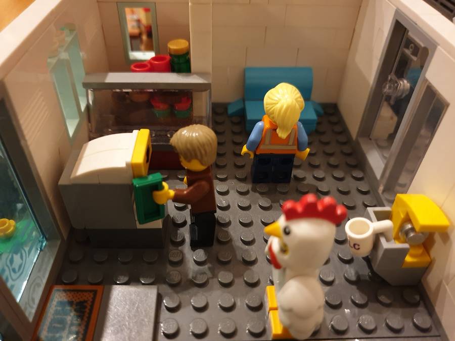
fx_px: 342
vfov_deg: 53.1
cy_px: 170
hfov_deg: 67.3
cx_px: 228
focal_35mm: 26
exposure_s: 1/10
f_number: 1.5
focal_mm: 4.3
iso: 400
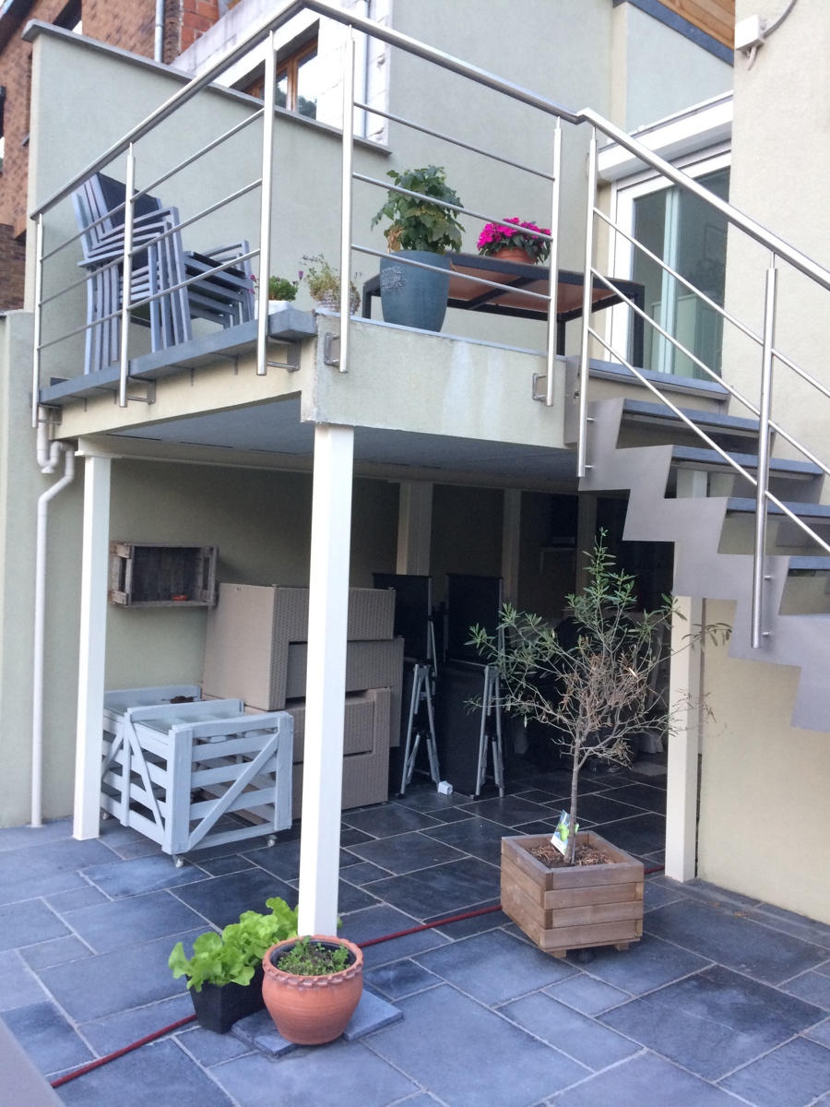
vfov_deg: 61.7
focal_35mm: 29
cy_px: 554
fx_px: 927
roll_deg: -1.6
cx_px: 415
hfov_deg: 48.2
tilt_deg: -3.1
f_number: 2.2
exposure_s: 1/33
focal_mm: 4.15
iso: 80
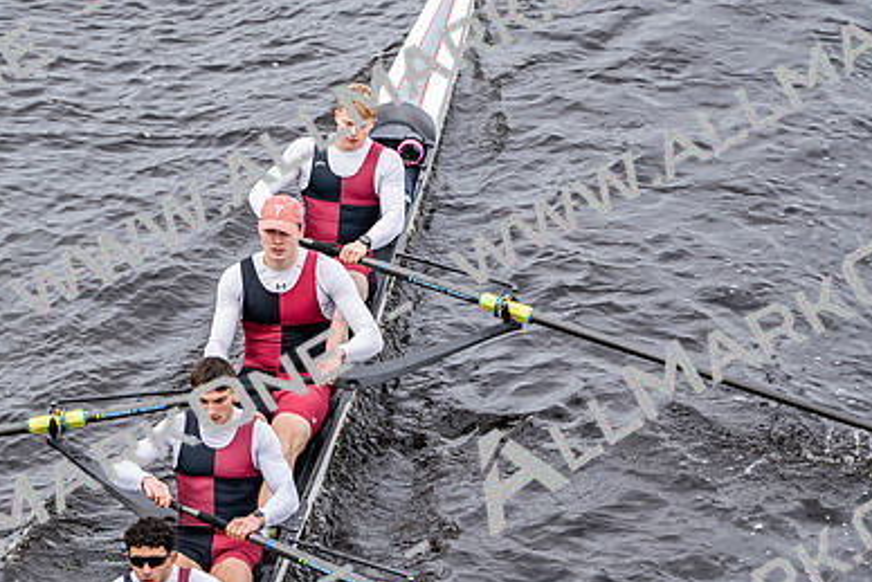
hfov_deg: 6.9
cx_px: 285
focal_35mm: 299
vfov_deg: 4.6
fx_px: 7245
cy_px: 322
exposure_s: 1/2000
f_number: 2.8
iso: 320
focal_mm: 200
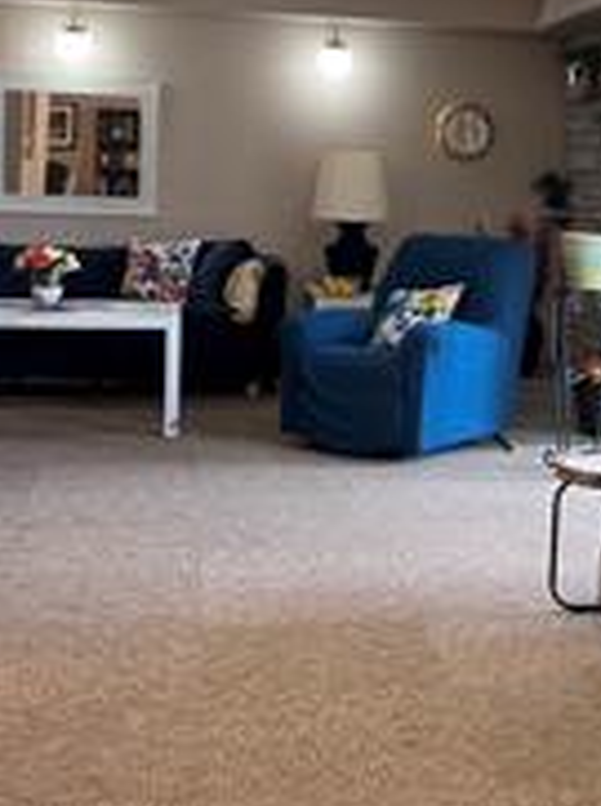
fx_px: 1603
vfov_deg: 28.0
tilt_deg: -3.8
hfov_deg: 20.6
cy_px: 267
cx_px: 581
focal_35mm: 69
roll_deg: -2.5
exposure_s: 1/120
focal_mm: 5.7
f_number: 1.5
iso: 100
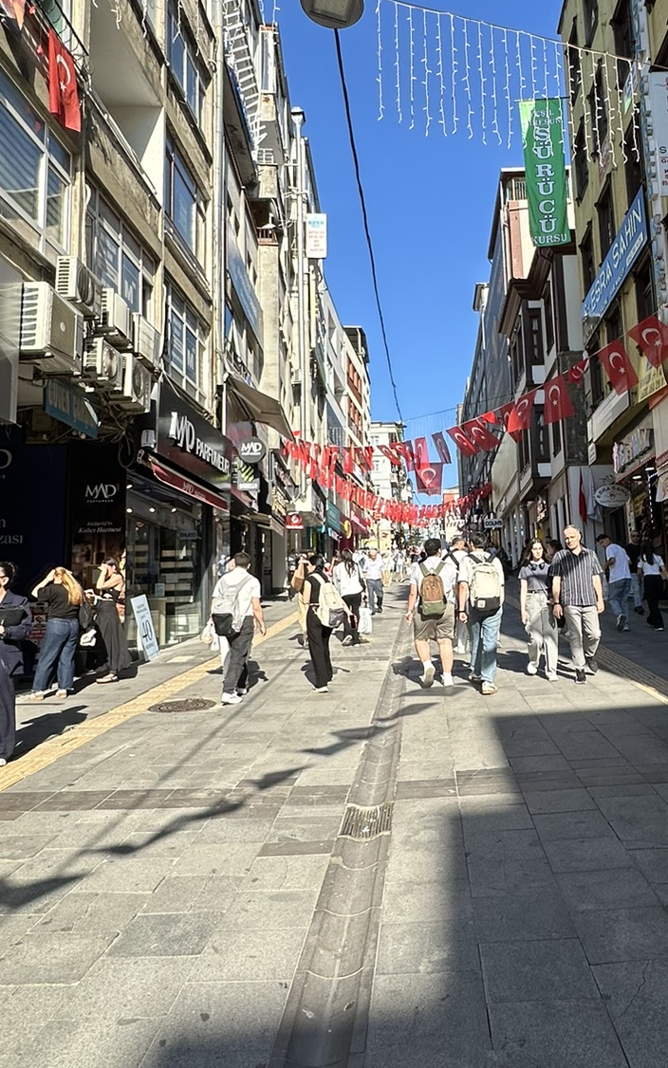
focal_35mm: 27
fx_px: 786
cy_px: 503
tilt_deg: +9.5
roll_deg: +1.5
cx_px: 425
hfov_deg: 45.6
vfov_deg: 68.3
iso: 40
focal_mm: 2.22
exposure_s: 1/1435
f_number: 2.2
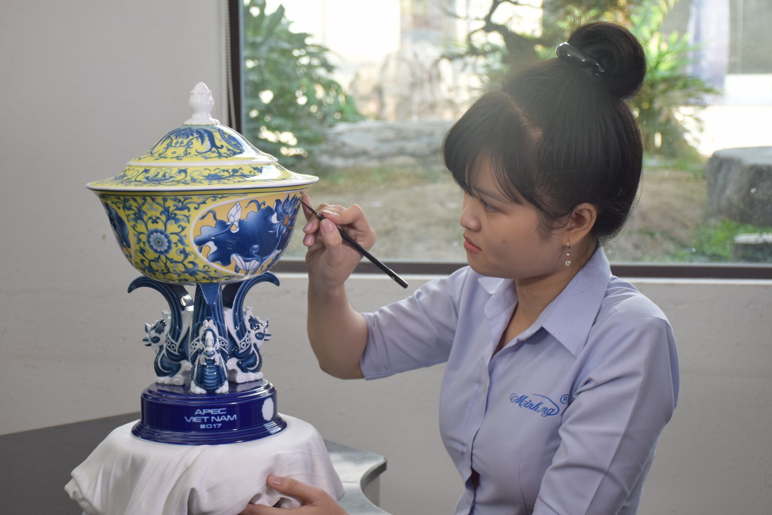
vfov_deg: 18.9
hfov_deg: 28.1
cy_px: 258
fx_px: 1544
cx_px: 386
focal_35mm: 72
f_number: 5.6
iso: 400
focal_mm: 48
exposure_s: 1/125
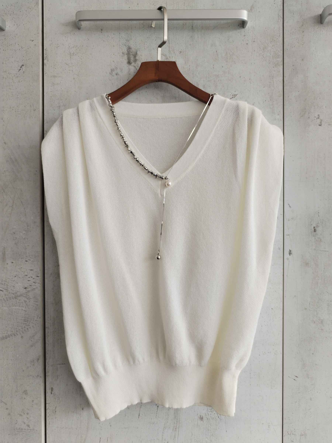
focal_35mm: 29
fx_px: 371
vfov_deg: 61.7
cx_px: 166
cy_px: 222
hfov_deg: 48.2
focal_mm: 4.75
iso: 99
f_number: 1.8
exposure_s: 1/128
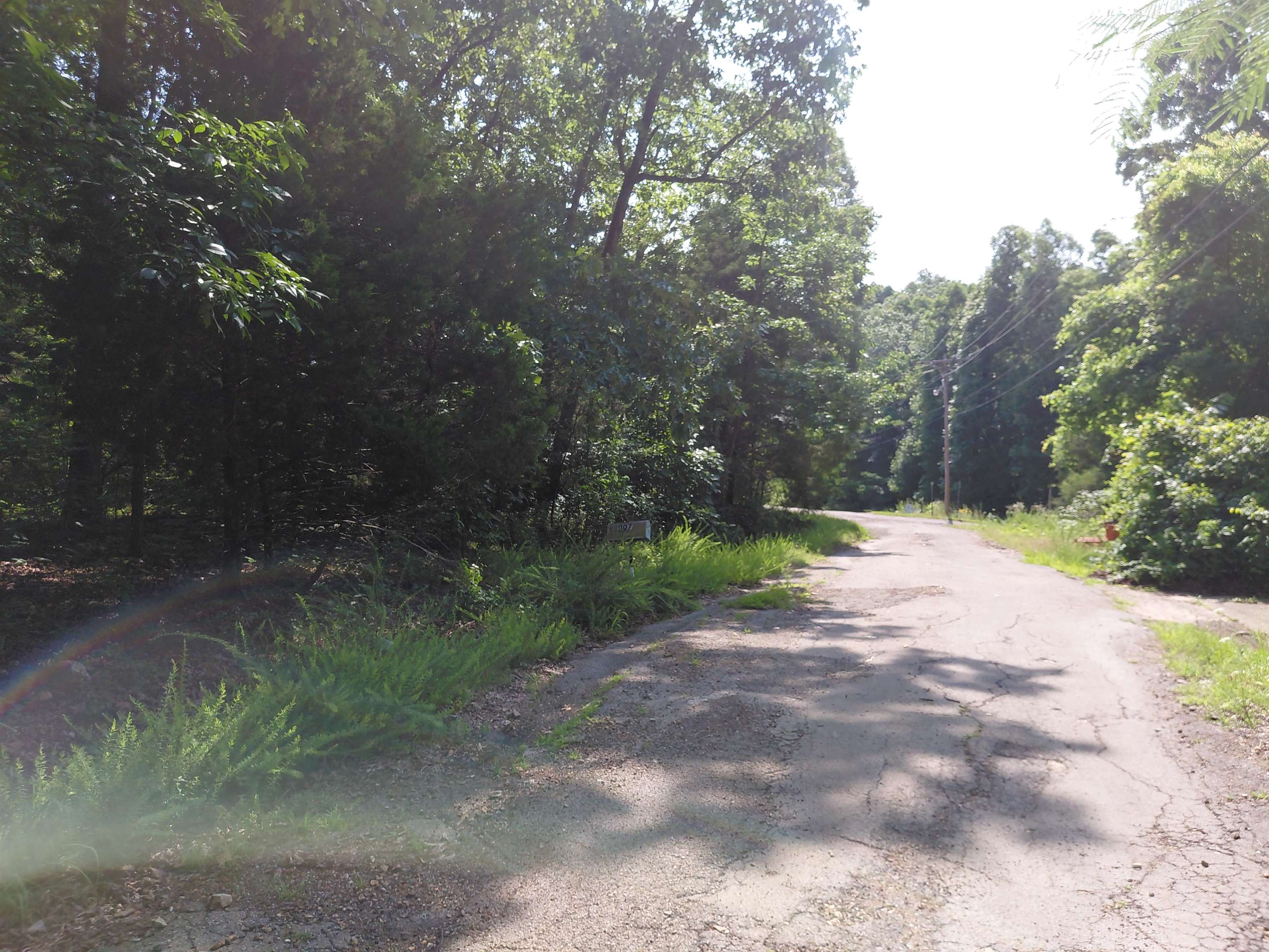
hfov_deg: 69.4
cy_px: 476
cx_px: 634
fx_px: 916
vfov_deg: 54.9
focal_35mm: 25
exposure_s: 1/1087
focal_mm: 4.69
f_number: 1.8
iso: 50
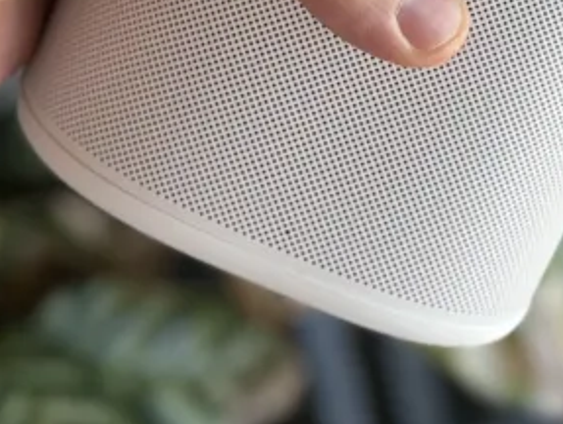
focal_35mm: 171
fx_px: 2785
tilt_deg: -54.0
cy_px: -304
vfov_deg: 8.4
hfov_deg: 11.5
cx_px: 467
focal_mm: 6.86
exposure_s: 1/266
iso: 80
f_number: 1.78
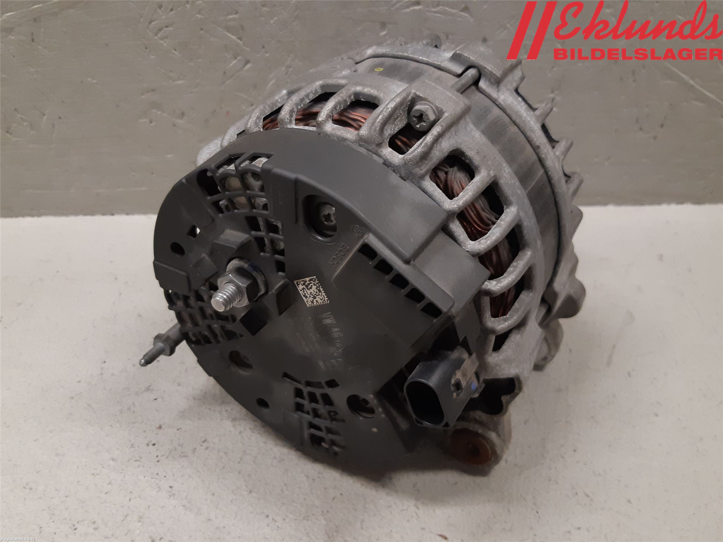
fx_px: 543
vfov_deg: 53.1
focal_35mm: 26
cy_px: 271
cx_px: 362
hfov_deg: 67.3
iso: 160
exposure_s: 1/50
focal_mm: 3.93
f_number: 1.7
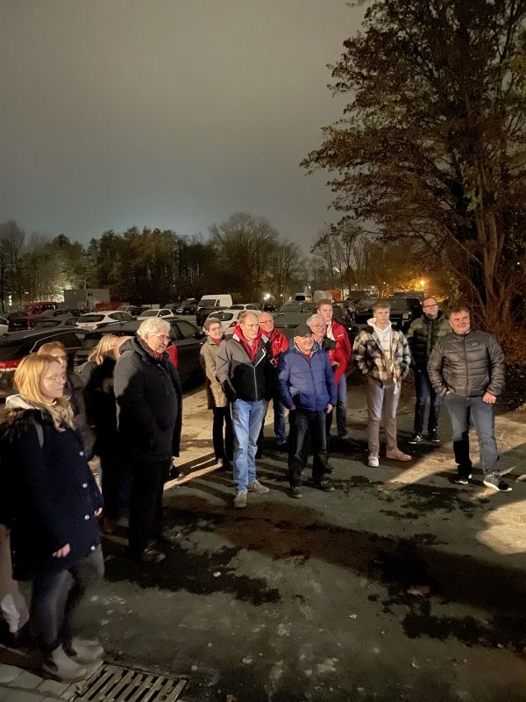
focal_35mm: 26
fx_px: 527
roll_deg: +2.4
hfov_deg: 53.1
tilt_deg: -4.0
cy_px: 351
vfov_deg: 67.3
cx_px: 263
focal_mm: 4.2
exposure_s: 1/4
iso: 3200
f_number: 1.6
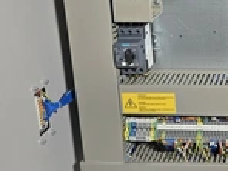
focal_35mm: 62
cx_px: 259
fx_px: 408
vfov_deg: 23.1
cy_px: 22
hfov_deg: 28.1
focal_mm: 5.4
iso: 32
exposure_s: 1/50
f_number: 1.8
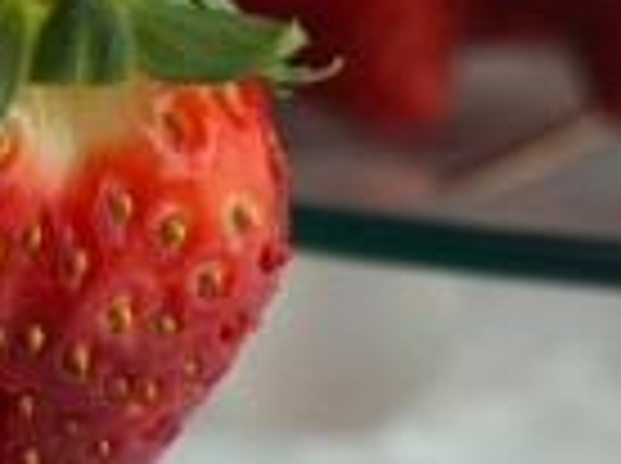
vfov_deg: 11.3
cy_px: 658
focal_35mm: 126
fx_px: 2256
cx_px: -623
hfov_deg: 13.4
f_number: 5
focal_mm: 20
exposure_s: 1/250
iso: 100
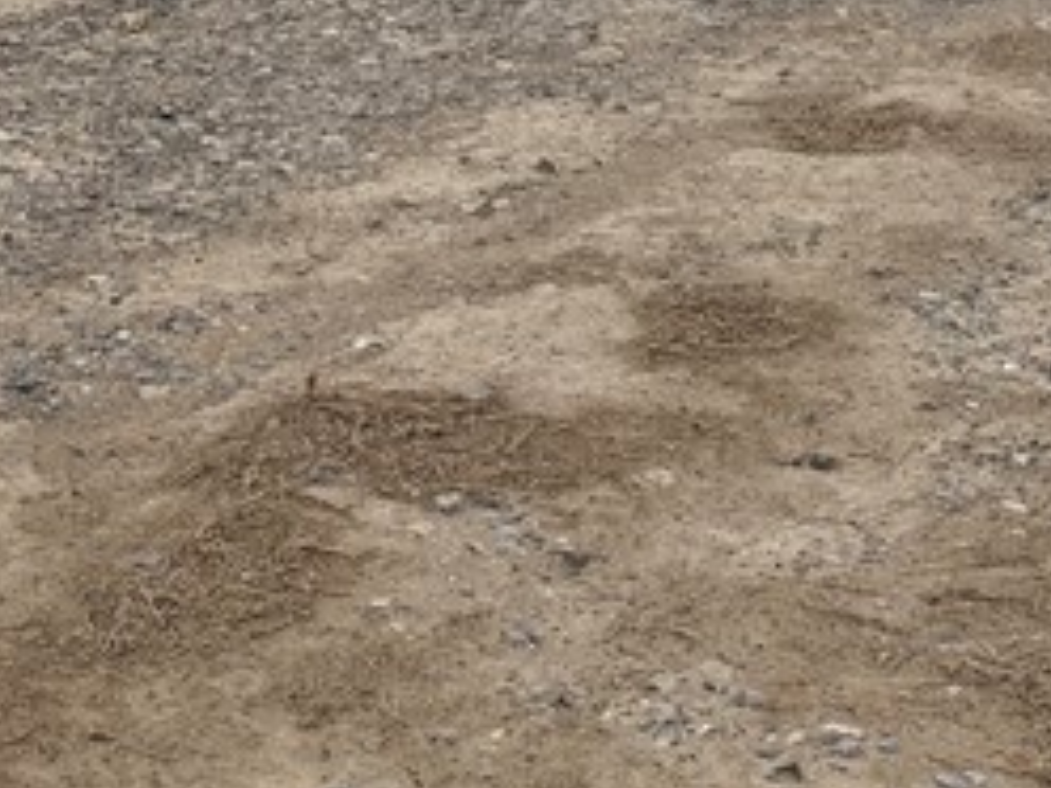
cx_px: 85
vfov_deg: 13.5
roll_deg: -0.1
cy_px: -619
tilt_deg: -0.9
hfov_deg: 19.4
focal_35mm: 99
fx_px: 3006
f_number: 1.78
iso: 80
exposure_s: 1/2041
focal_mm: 6.76
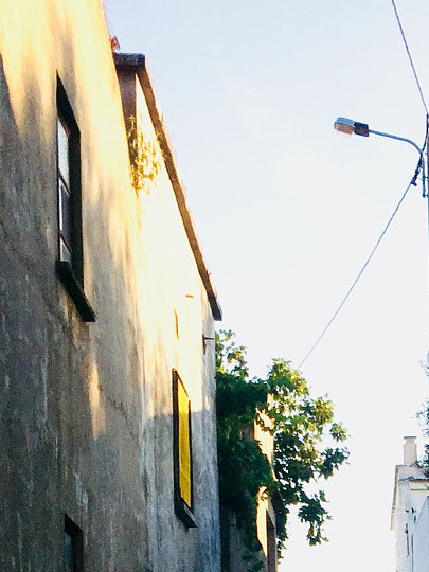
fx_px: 1421
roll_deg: +1.9
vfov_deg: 20.4
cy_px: 788
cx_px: 465
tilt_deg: -1.6
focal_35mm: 86
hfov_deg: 16.7
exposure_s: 1/1099
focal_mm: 4.15
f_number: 2.2
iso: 32
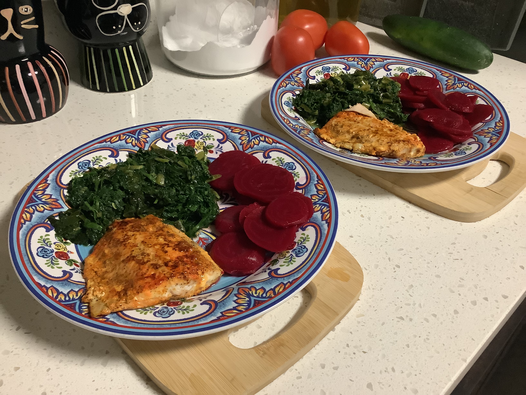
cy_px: 198
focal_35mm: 31
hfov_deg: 58.4
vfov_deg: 45.4
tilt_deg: -40.7
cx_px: 263
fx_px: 471
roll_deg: -1.9
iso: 320
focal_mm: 3.3
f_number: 2.4
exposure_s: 1/60
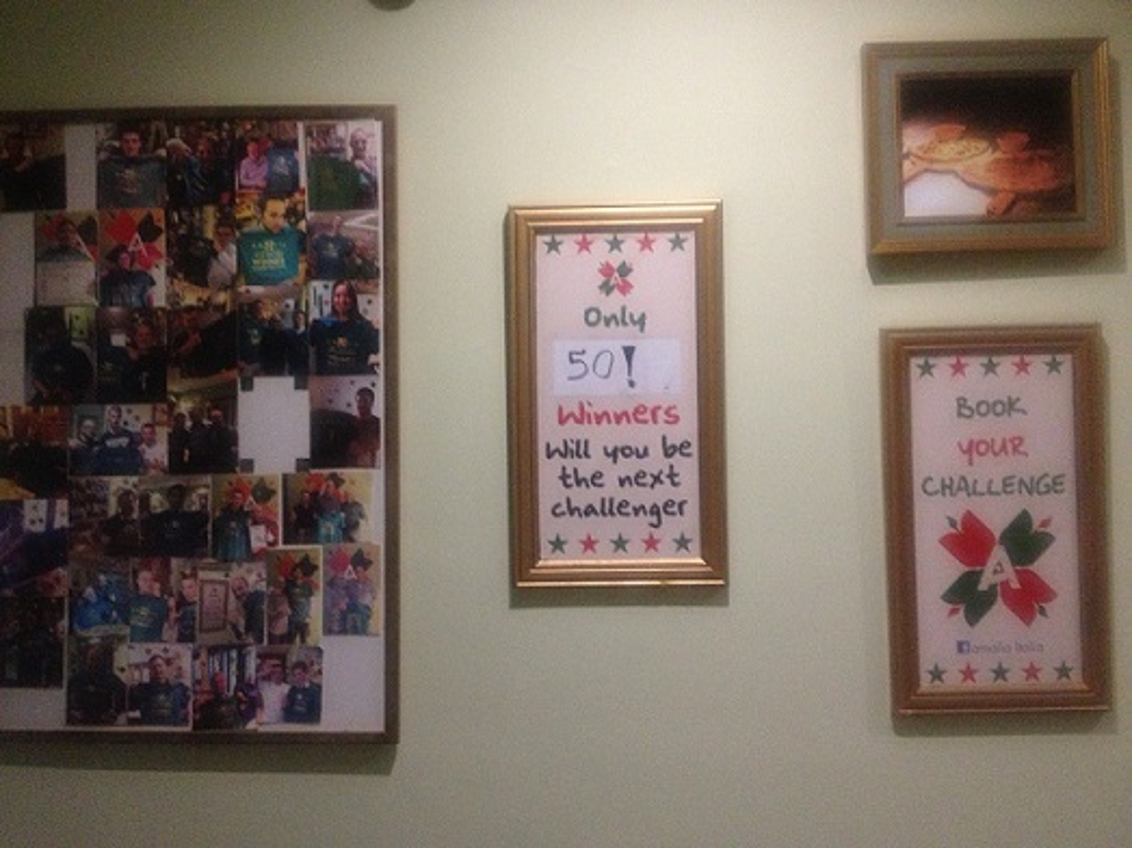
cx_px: 566
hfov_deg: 52.6
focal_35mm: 35
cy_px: 424
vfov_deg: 40.7
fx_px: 1144
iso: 400
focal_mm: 4.28
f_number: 2.4
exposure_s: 1/17
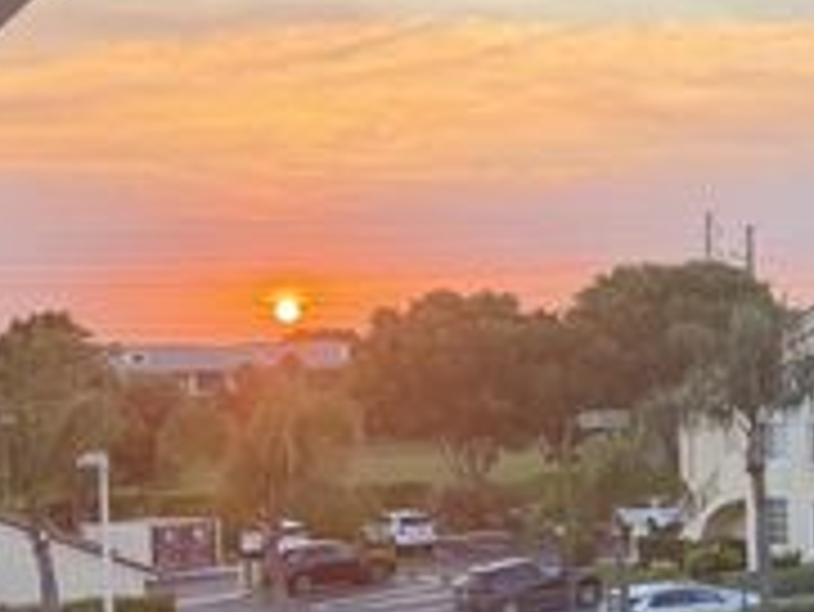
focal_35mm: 85
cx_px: 468
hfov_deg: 23.0
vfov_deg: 17.2
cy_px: 508
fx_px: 2000
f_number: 1.78
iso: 80
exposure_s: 1/258
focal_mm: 6.76
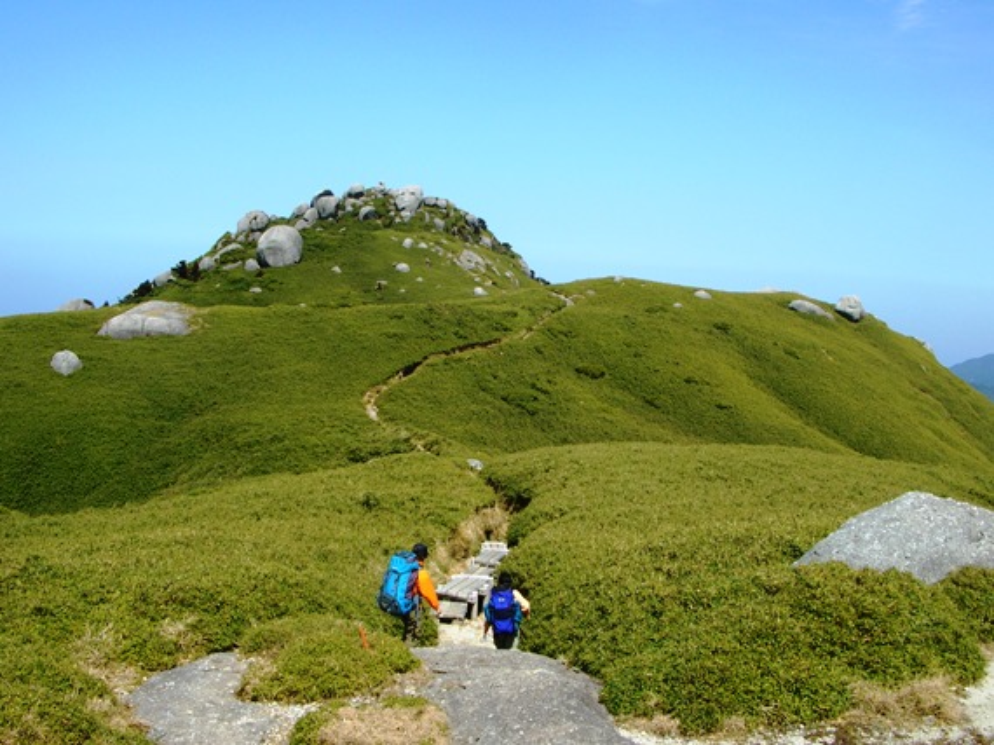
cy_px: 372
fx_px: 1005
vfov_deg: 40.7
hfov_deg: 52.6
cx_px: 497
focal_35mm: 35
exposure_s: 1/274
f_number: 5.6
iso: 50
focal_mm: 5.8
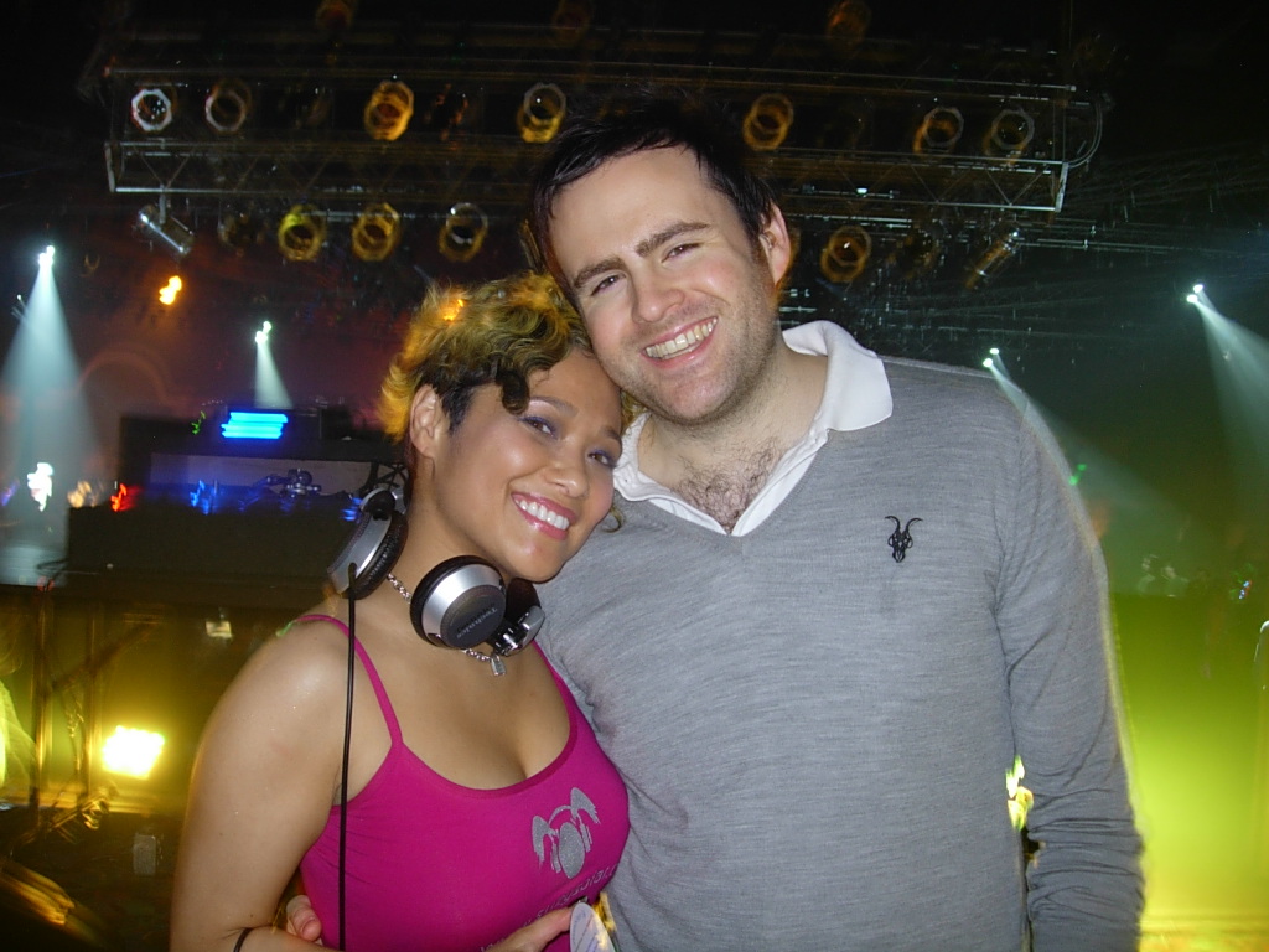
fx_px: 1393
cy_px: 476
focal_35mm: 38
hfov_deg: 49.0
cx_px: 634
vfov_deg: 37.7
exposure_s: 1
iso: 79
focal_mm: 7.8
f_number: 2.8
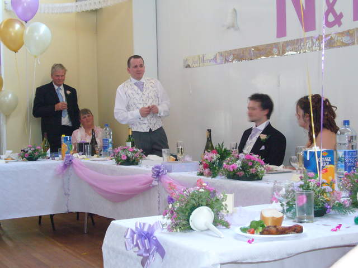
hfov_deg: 30.7
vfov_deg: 23.3
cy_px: 134
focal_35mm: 63
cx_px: 179
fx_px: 652
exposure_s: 1/10
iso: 200
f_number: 4.1
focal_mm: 10.3
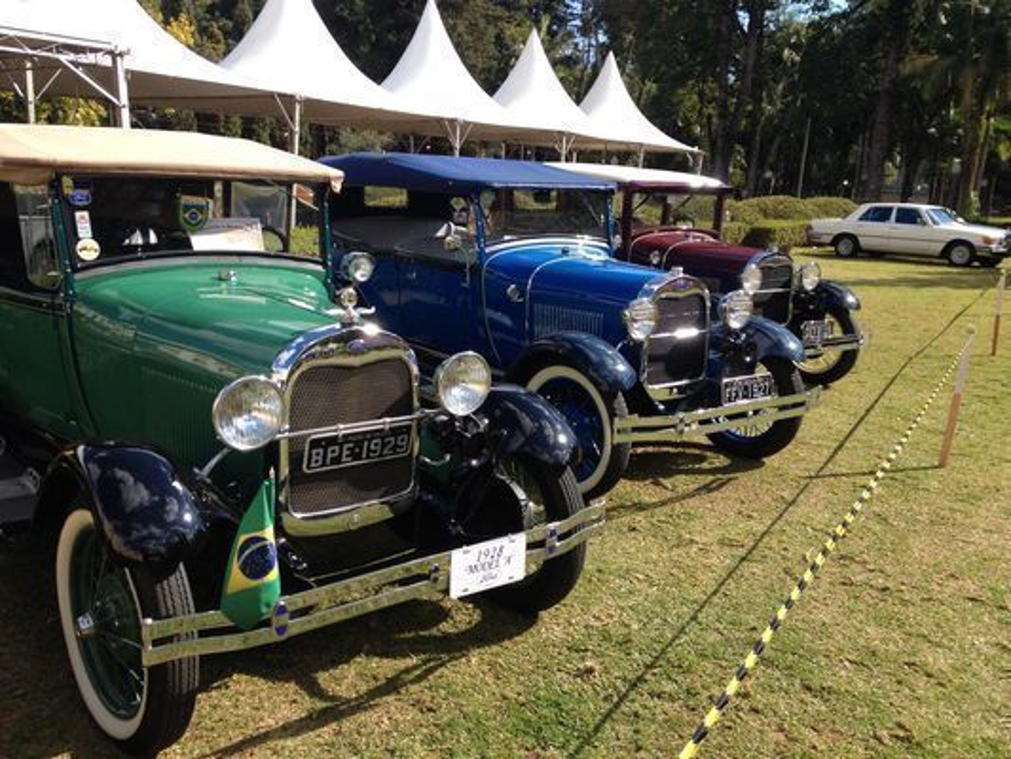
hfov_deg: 52.6
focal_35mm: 35
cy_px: 380
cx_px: 506
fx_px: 1022
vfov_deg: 40.7
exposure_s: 1/836
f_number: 2.4
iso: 50
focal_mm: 4.28
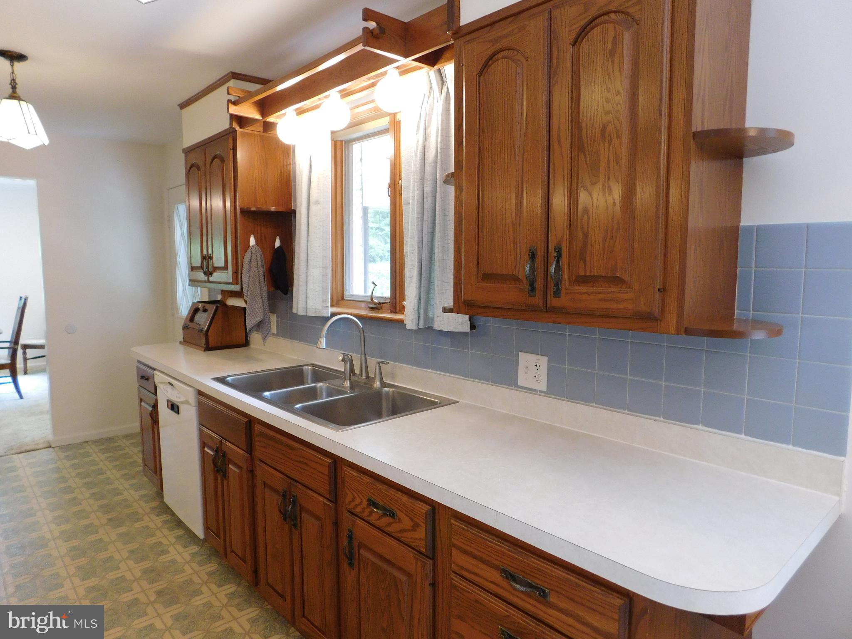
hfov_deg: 73.9
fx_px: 566
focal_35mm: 23
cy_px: 320
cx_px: 426
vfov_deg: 58.9
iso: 220
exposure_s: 1/30
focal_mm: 4
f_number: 3
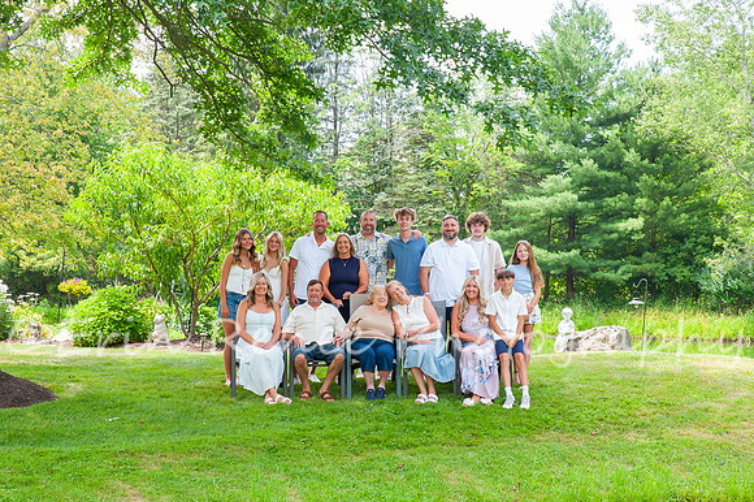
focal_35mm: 70
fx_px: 1465
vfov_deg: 19.4
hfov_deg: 28.9
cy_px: 251
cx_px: 400
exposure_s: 1/100
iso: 800
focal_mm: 65
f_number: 14
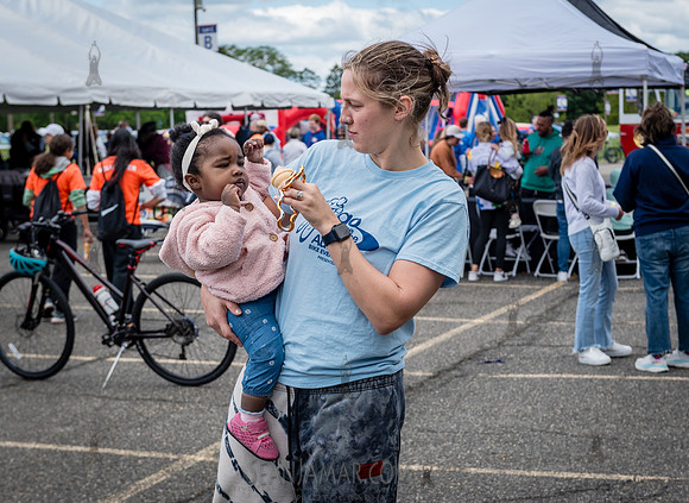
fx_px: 1623
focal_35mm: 82
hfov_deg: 24.0
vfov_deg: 17.6
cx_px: 365
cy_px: 258
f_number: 6.3
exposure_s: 1/800
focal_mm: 70
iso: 400
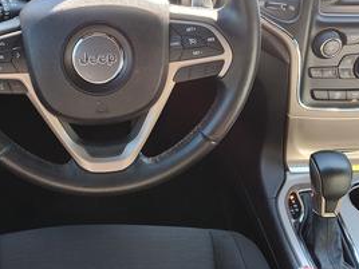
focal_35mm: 55
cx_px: 106
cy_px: 165
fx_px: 570
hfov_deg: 34.4
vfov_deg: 26.5
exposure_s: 1/120
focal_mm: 5.56
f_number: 1.88
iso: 180
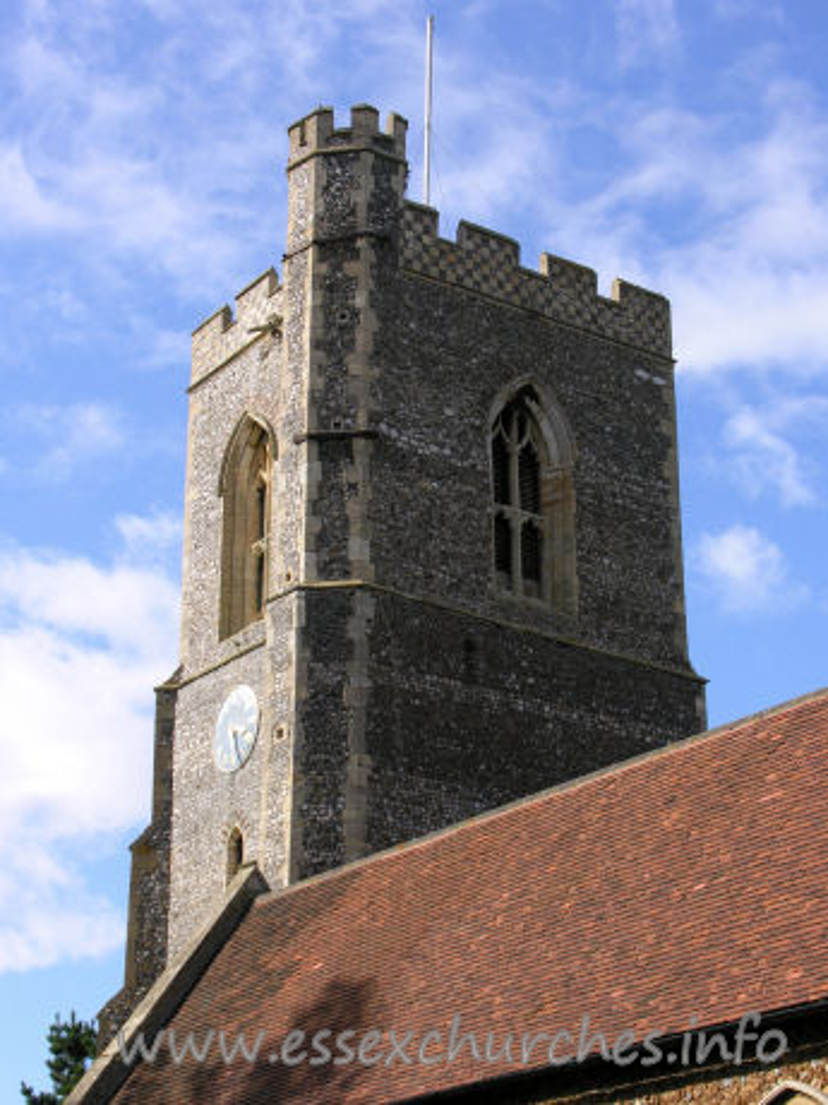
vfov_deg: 27.4
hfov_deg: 20.7
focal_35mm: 71
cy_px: 552
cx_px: 414
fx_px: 2264
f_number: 6.6
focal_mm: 18
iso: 50
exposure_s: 1/136
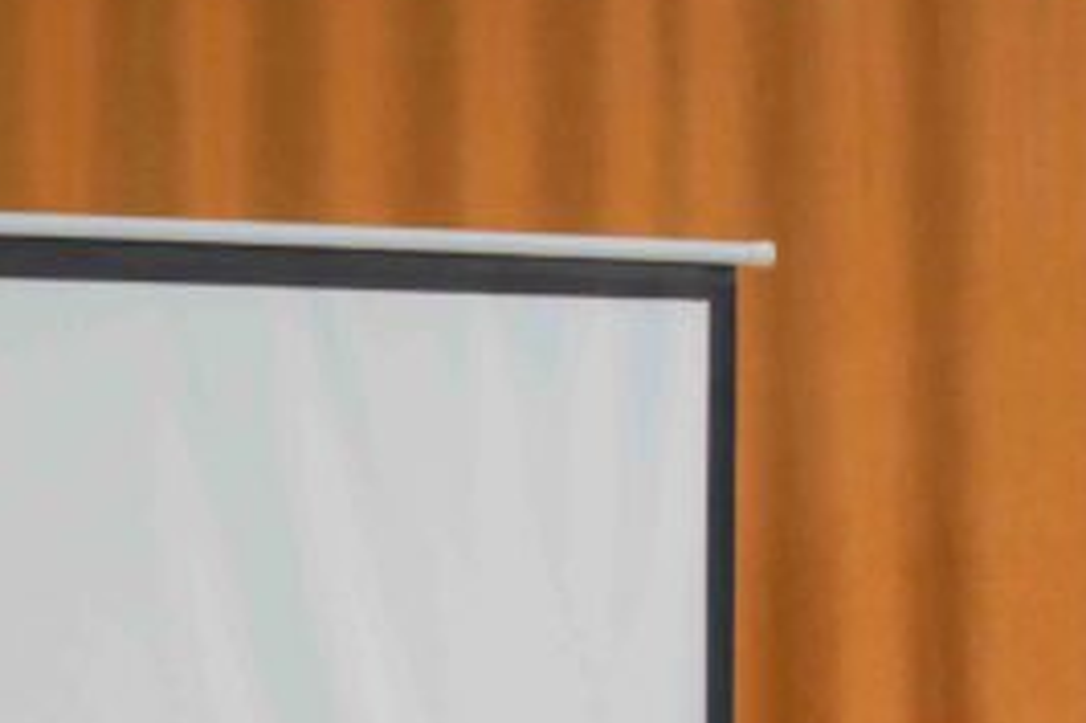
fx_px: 6496
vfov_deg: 6.2
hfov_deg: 9.5
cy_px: 1334
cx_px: -73
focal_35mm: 215
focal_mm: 55.9
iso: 1000
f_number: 2.8
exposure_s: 1/100
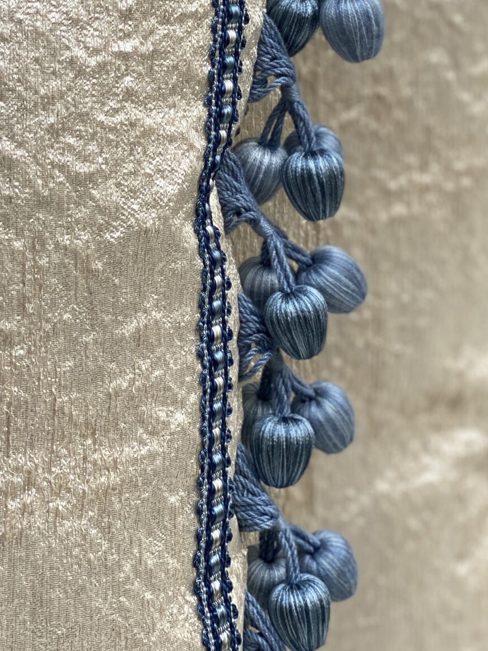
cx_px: 241
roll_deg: +0.9
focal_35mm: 115
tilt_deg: -18.6
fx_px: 2162
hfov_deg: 12.9
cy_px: -20
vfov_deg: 16.7
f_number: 2
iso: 20
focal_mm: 6
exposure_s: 1/192
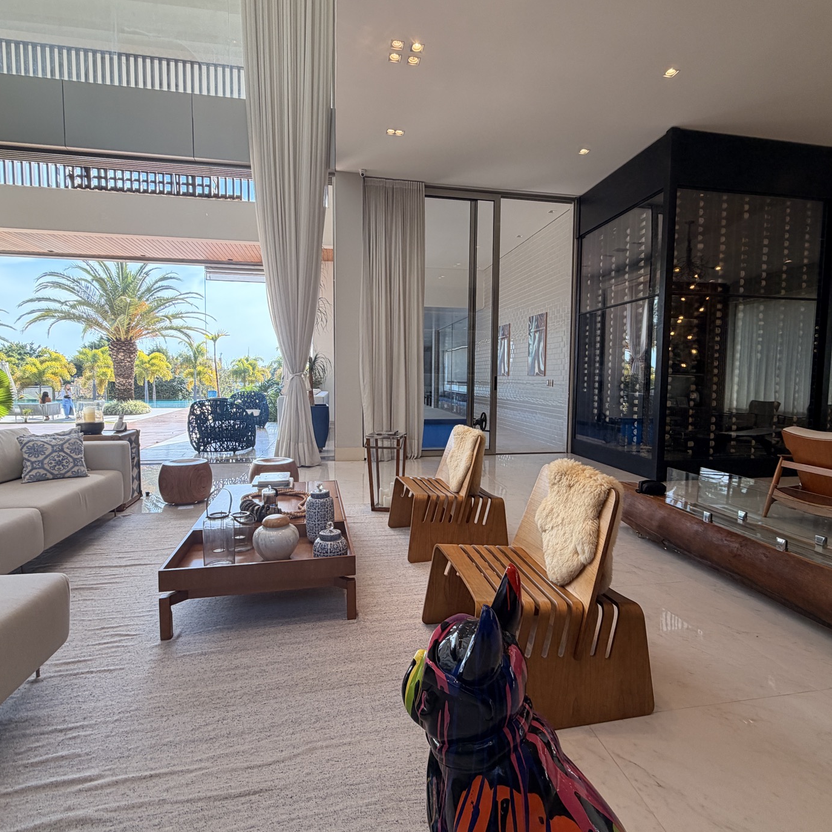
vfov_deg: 80.7
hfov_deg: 80.7
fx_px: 489
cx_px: 430
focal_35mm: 18
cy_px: 412
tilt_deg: -6.7
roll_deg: -0.9
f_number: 2.2
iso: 50
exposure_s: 1/122
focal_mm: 2.22
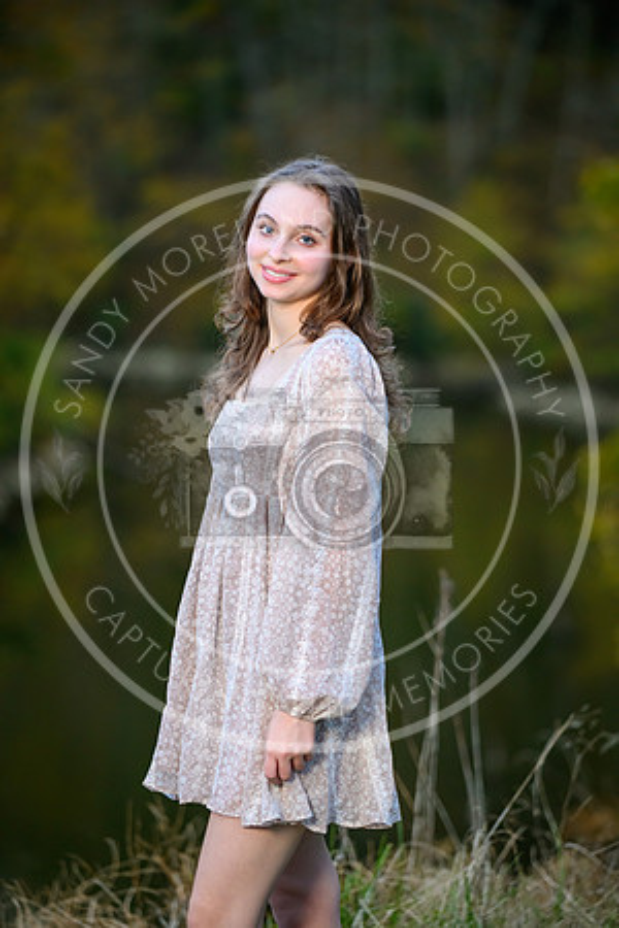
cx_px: 310
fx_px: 3482
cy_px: 464
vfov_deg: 15.2
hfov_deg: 10.2
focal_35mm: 135
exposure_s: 1/160
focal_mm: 135
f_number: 2.8
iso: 2500
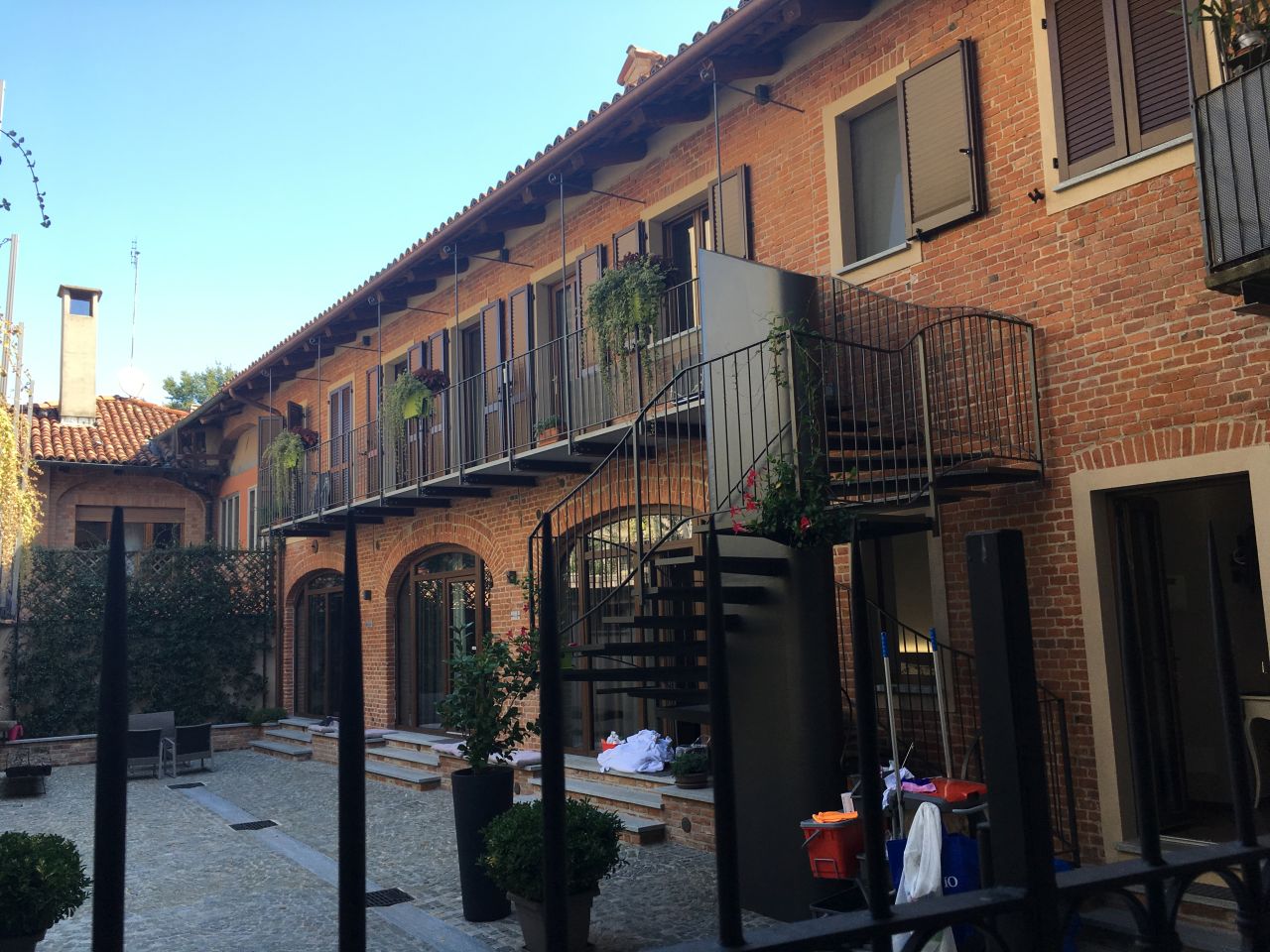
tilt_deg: +7.8
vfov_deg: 48.2
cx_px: 635
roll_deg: +1.3
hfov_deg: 61.7
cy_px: 476
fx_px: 1064
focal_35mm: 29
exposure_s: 1/314
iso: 25
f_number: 2.2
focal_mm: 4.15
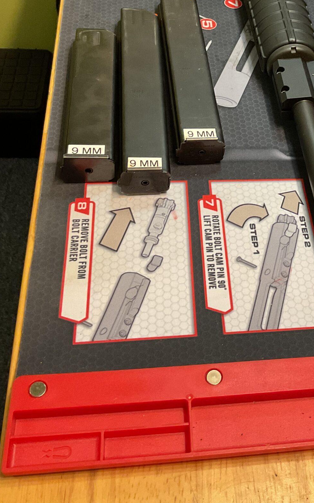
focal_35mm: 50
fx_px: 684
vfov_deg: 39.3
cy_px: 130
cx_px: 277
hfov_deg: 25.1
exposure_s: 1/60
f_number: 1.8
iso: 100
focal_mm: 3
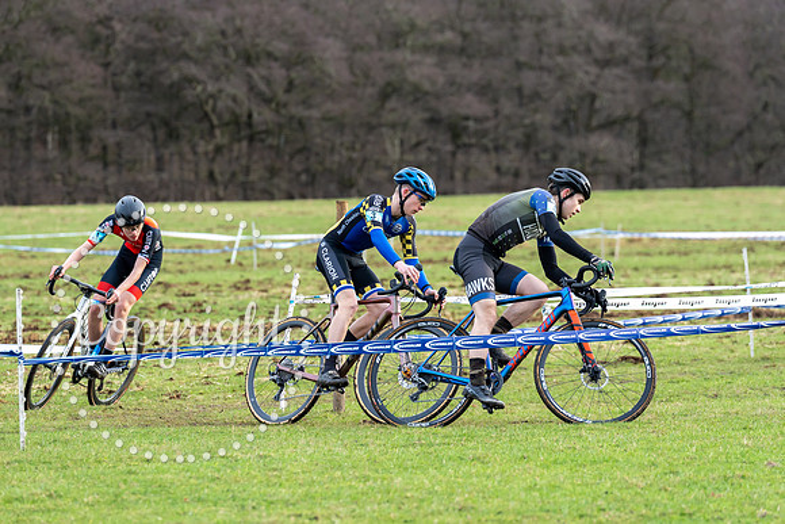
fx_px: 4908
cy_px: 215
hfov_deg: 9.1
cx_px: 323
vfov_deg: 6.1
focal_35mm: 225
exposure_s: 1/800
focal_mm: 191
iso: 1000
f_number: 4.5
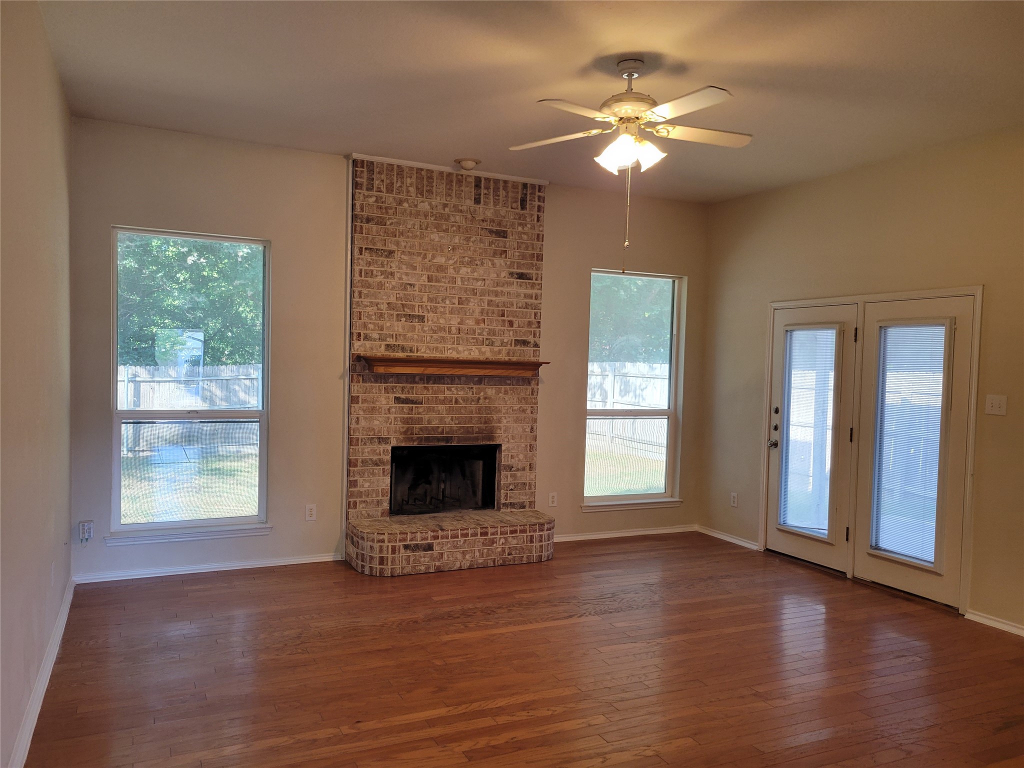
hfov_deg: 67.3
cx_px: 512
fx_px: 769
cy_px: 384
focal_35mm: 26
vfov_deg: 53.1
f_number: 1.8
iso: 200
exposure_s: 1/60
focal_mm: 5.4
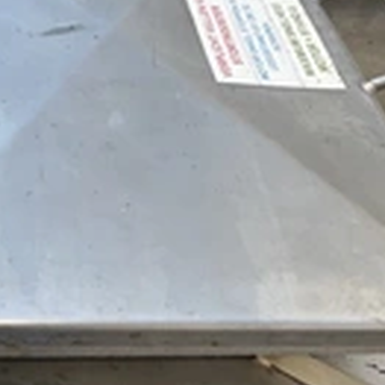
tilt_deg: -29.2
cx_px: -18
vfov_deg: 24.4
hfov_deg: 23.4
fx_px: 881
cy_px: 100
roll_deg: -4.9
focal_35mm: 70
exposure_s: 1/371
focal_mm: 5.1
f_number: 1.6
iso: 32
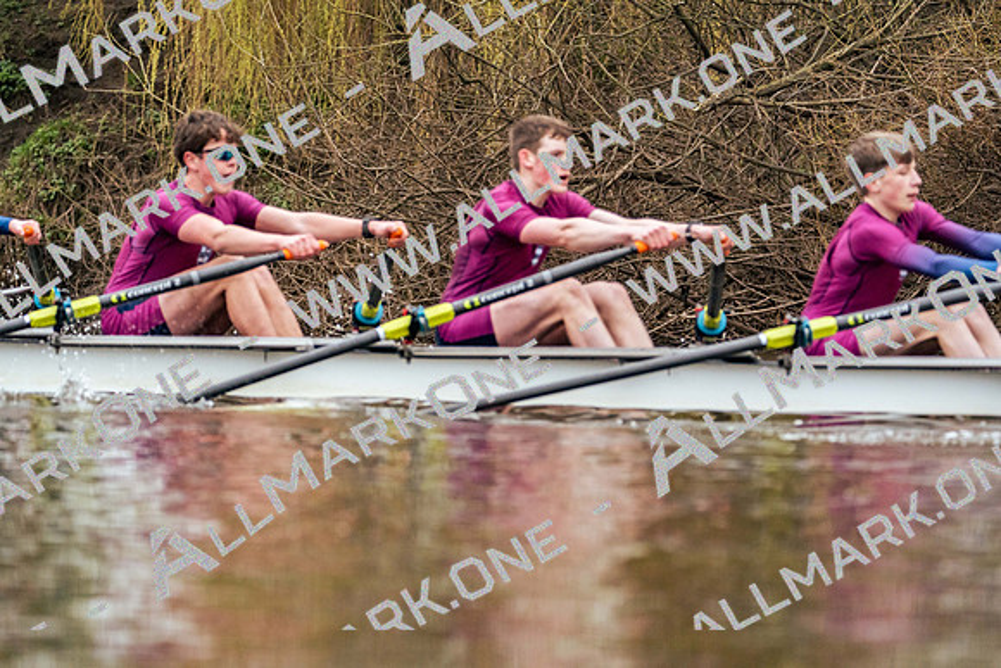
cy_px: 334
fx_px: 7008
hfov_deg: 8.2
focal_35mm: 252
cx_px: 500
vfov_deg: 5.5
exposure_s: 1/2000
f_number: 6.3
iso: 4000
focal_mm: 252
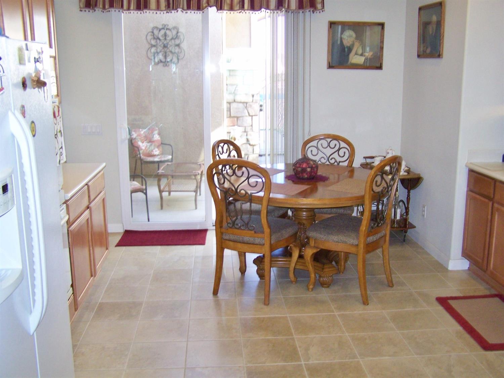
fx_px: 553
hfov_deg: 49.0
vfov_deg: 37.7
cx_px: 252
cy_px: 189
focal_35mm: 38
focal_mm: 6.3
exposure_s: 1/50
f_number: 2.8
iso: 160
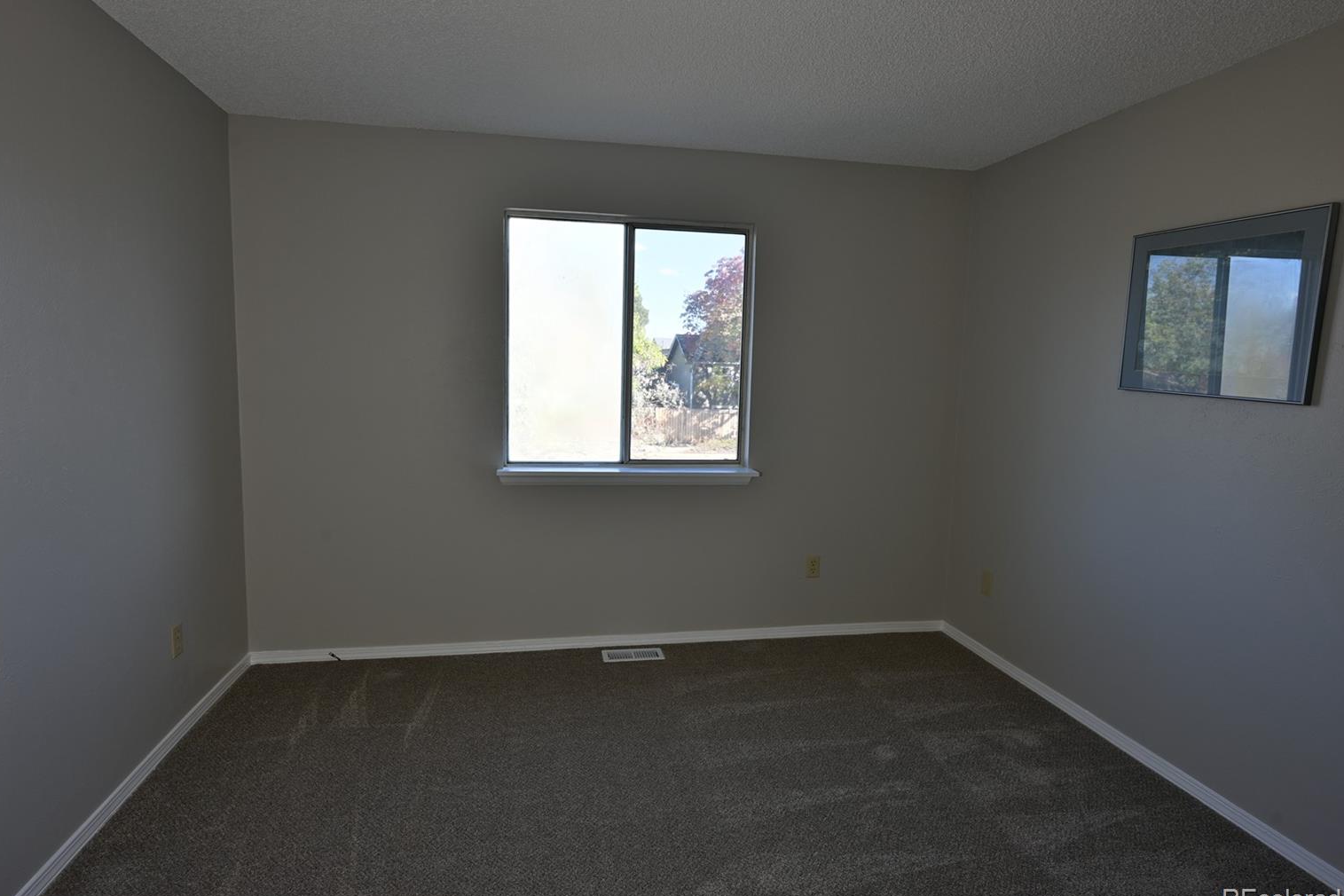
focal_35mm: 20
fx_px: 729
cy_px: 444
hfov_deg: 85.3
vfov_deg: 63.1
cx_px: 656
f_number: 8
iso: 320
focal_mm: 18.5
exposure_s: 1/50
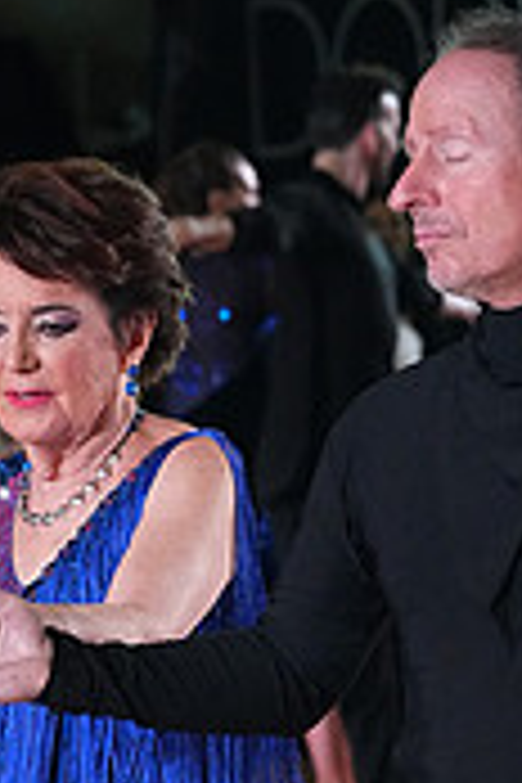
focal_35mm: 431
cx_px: -7
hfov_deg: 3.2
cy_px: 981
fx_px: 9374
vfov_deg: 4.8
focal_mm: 129
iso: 8000
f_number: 6.3
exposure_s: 1/400
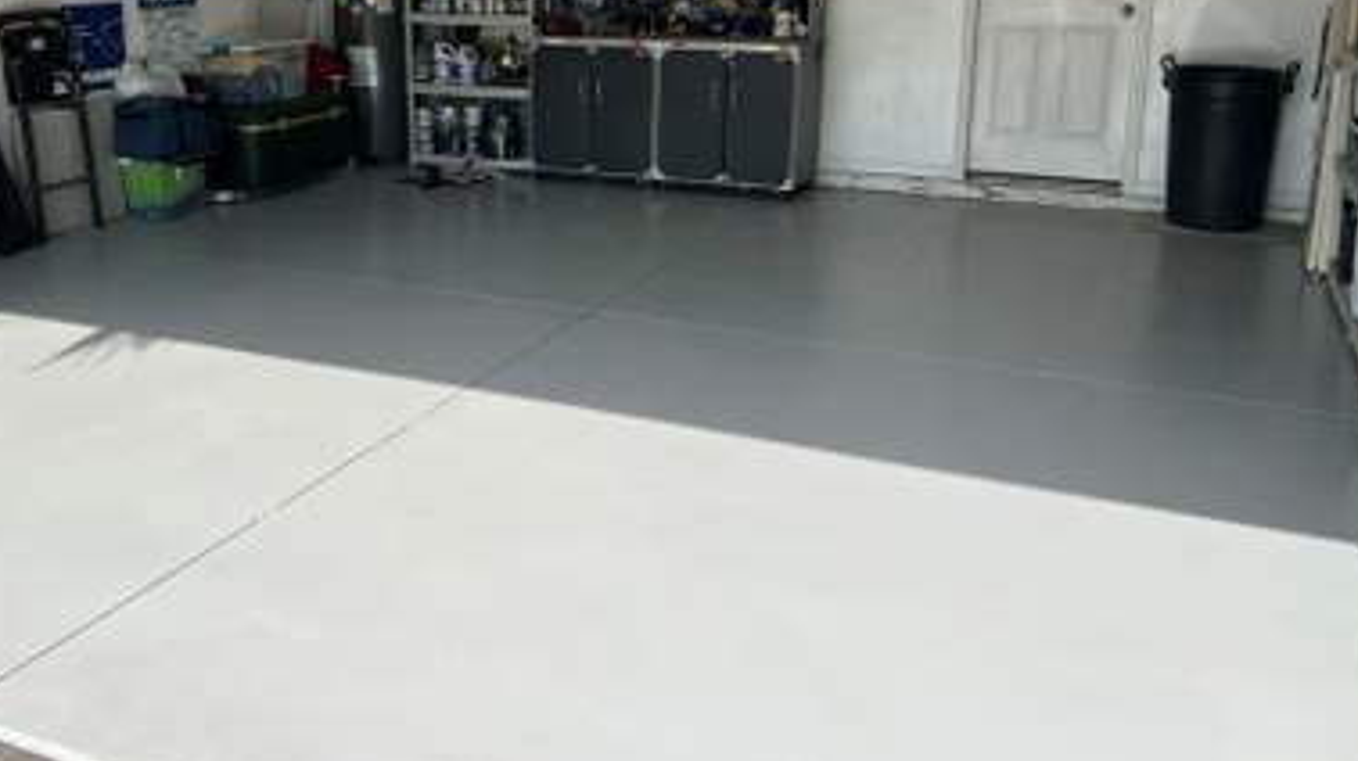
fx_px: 1295
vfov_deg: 32.2
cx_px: 550
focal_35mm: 36
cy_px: 194
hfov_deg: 55.0
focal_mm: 5.7
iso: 50
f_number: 1.5
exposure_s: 1/2695
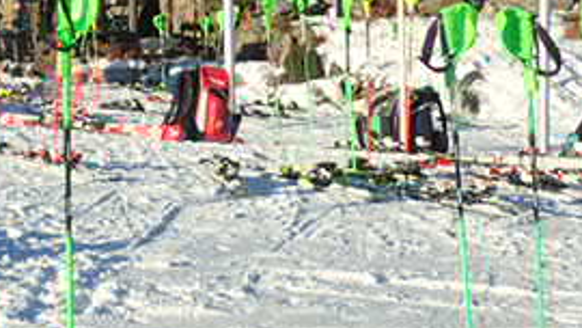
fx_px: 1837
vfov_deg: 10.1
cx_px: 6
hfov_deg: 17.6
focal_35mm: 119
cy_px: -22
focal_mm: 8.41
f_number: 4.5
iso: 100
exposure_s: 1/640
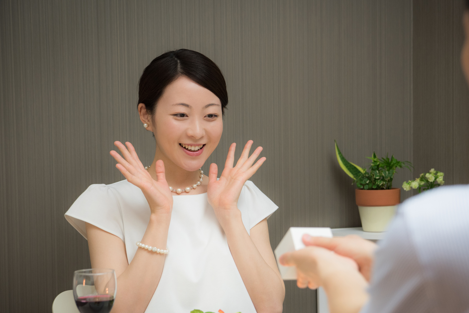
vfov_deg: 16.4
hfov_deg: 24.4
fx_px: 1081
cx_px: 273
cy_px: 198
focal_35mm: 83
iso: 400
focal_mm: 62
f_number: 3.5
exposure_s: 1/50
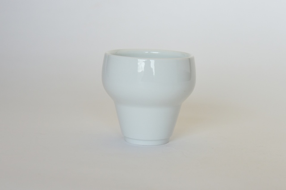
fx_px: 556
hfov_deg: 28.9
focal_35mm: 70
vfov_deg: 19.4
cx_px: 143
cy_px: 95
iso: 1000
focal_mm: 70
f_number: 5
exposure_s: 1/400
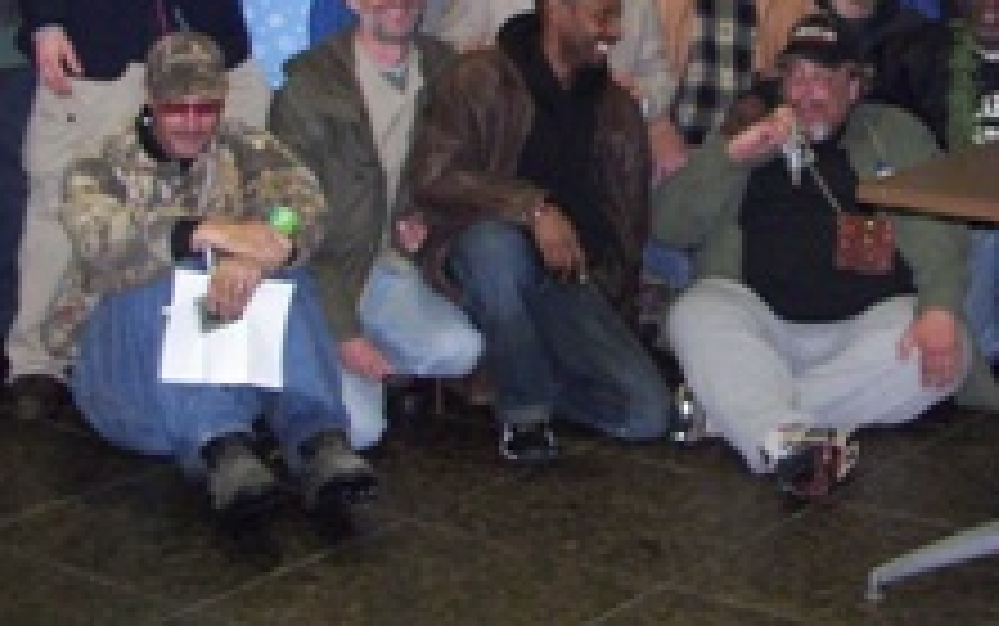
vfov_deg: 15.9
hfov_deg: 25.4
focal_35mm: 81
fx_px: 2206
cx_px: 682
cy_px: 20
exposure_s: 1/30
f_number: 2.8
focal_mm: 6
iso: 200
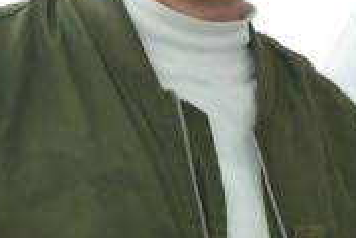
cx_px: 572
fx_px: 2348
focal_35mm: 237
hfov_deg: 8.4
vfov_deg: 5.8
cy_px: 193
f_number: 3.5
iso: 2000
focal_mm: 38
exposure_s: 1/125
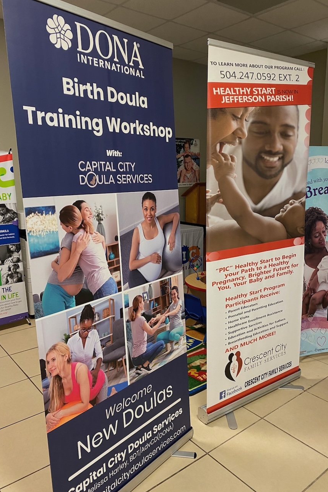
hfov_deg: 46.4
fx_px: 383
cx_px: 176
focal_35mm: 28
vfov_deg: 65.5
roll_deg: +0.6
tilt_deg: -9.4
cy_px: 243
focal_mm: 4.25
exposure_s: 1/60
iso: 250
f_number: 1.8
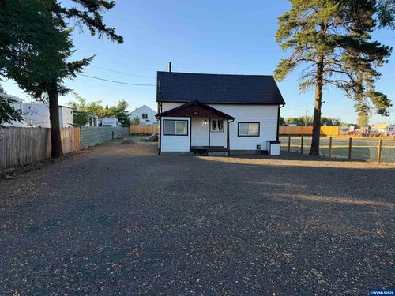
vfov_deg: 56.8
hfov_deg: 71.6
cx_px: 198
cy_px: 148
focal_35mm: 24
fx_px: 274
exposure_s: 1/1271
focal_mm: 6.76
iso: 80
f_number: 1.78
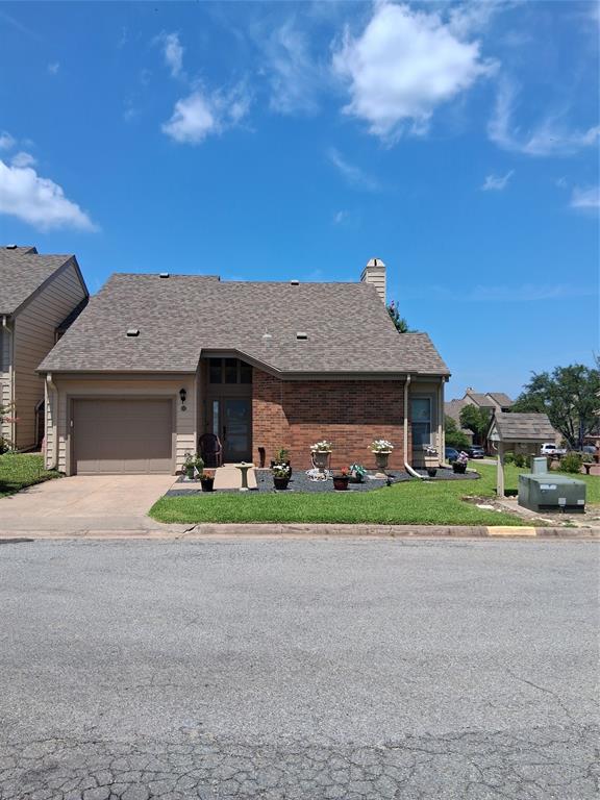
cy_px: 400
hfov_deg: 53.1
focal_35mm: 26
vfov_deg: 67.3
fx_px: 601
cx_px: 300
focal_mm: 3.98
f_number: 1.8
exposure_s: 1/646
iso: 25
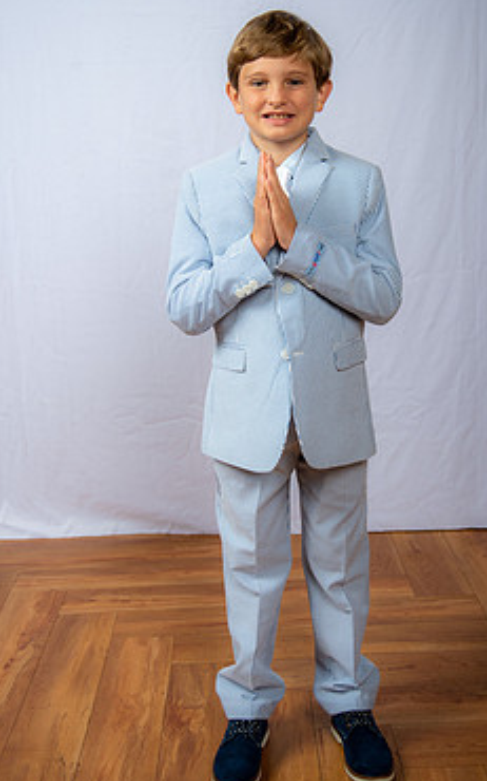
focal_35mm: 52
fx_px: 1105
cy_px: 357
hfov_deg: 24.8
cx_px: 281
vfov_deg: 38.8
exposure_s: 1/200
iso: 250
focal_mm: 42
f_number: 6.3
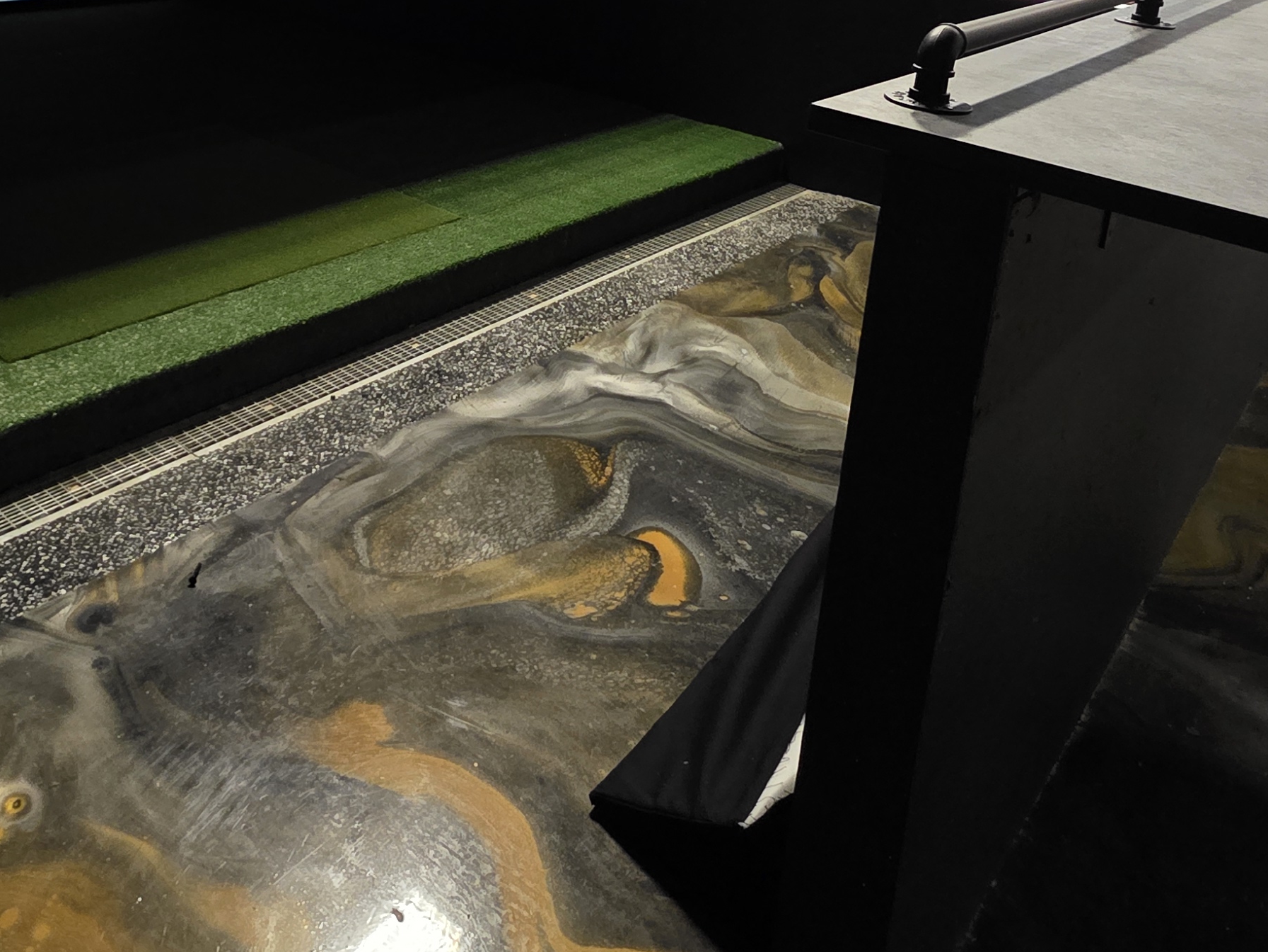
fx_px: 1062
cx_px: 349
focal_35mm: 29
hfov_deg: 59.1
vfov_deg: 41.7
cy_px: -5
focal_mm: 2.2
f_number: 1.9
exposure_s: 1/60
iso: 800
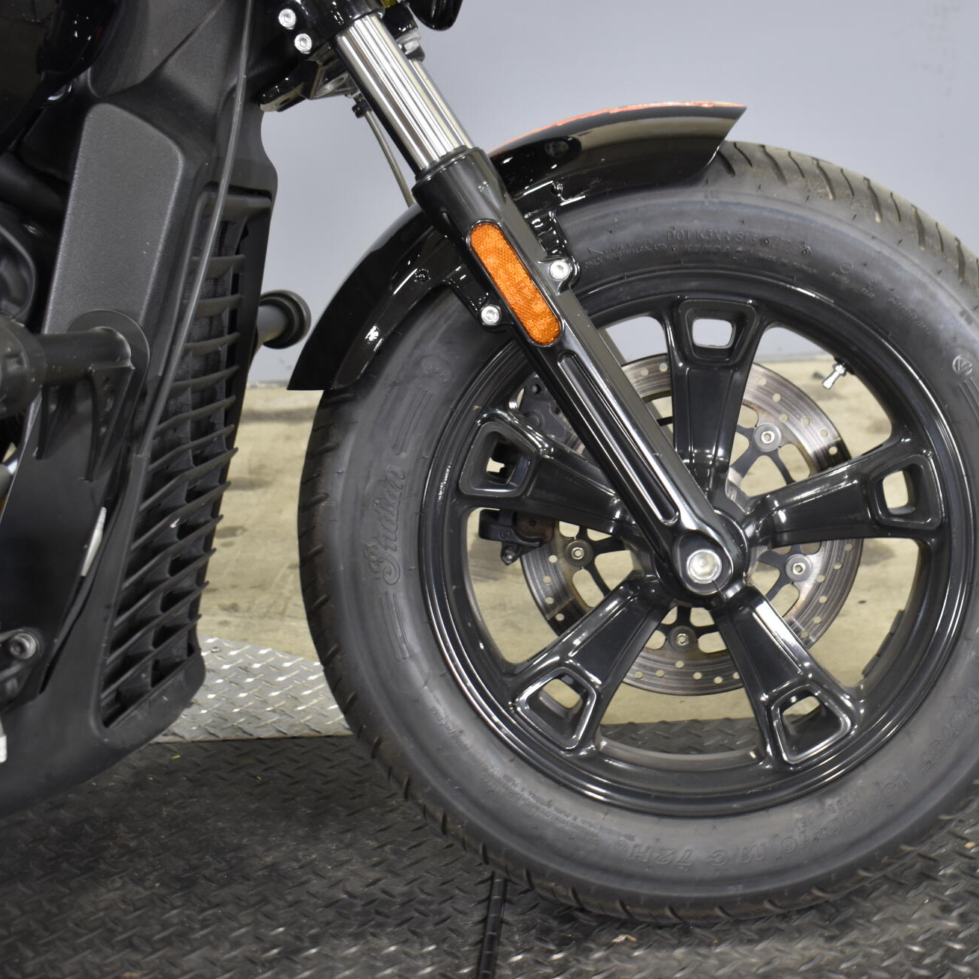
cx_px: 684
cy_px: 492
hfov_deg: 34.5
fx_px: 1557
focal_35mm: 49
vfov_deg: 34.9
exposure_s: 1/13
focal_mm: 25
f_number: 4
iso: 400
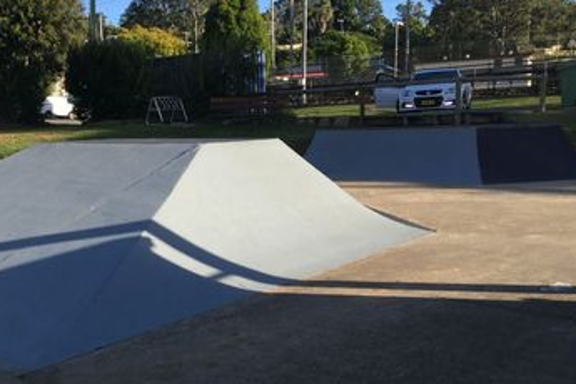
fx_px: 672
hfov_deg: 45.7
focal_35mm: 42
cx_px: 195
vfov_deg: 31.8
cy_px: 235
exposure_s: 1/898
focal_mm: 4.15
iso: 32
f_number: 2.2
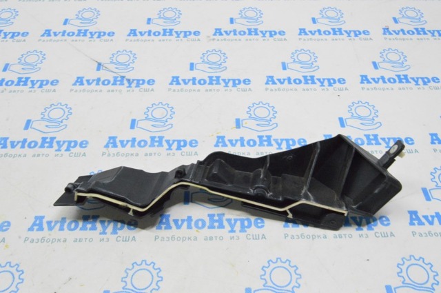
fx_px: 404
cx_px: 220
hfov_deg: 57.3
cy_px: 146
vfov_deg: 39.9
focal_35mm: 33
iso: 6400
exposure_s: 1/20
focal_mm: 22
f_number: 20
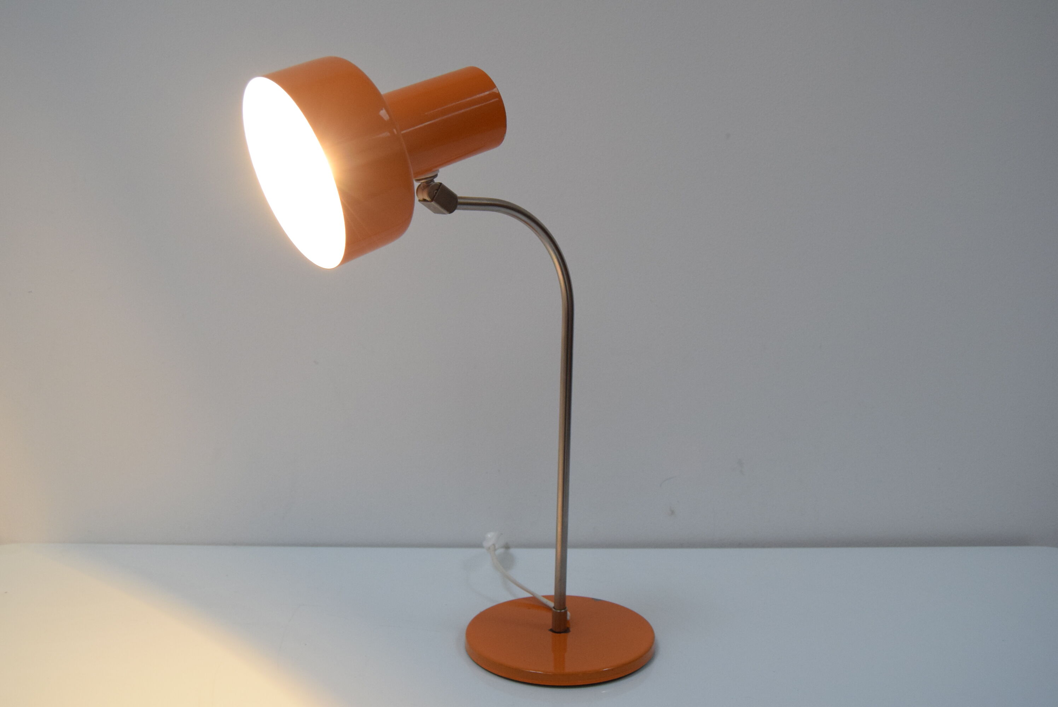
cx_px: 529
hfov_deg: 57.2
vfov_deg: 40.0
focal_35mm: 33
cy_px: 354
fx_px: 971
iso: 1600
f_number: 5
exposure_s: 1/100
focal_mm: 22
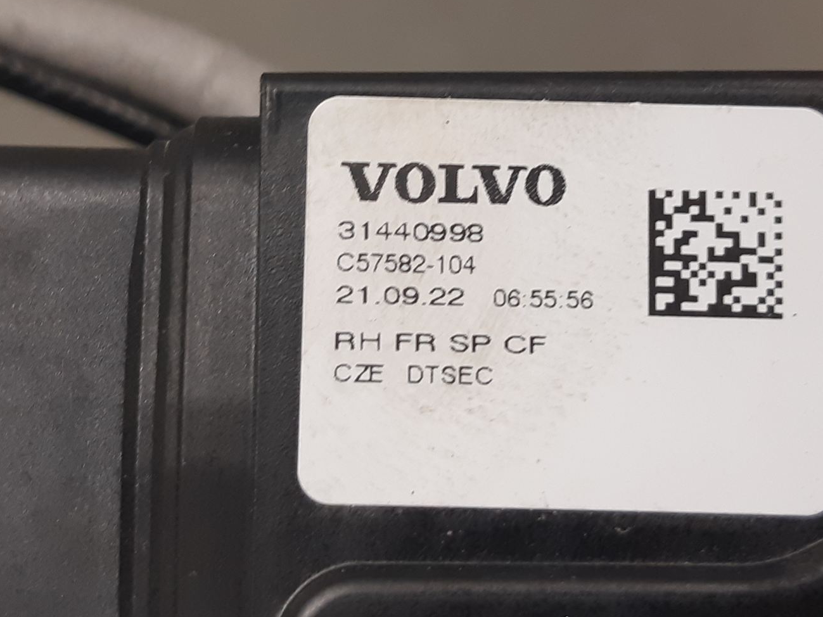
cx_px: 423
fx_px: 975
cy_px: 235
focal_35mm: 41
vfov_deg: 35.0
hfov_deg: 45.8
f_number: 1.7
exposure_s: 1/50
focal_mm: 3.93
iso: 100
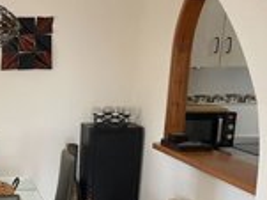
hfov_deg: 28.2
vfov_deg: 23.2
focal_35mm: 62
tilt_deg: -13.3
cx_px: -34
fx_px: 478
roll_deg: +1.5
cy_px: 168
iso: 125
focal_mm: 4.2
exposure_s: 1/88
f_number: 1.6
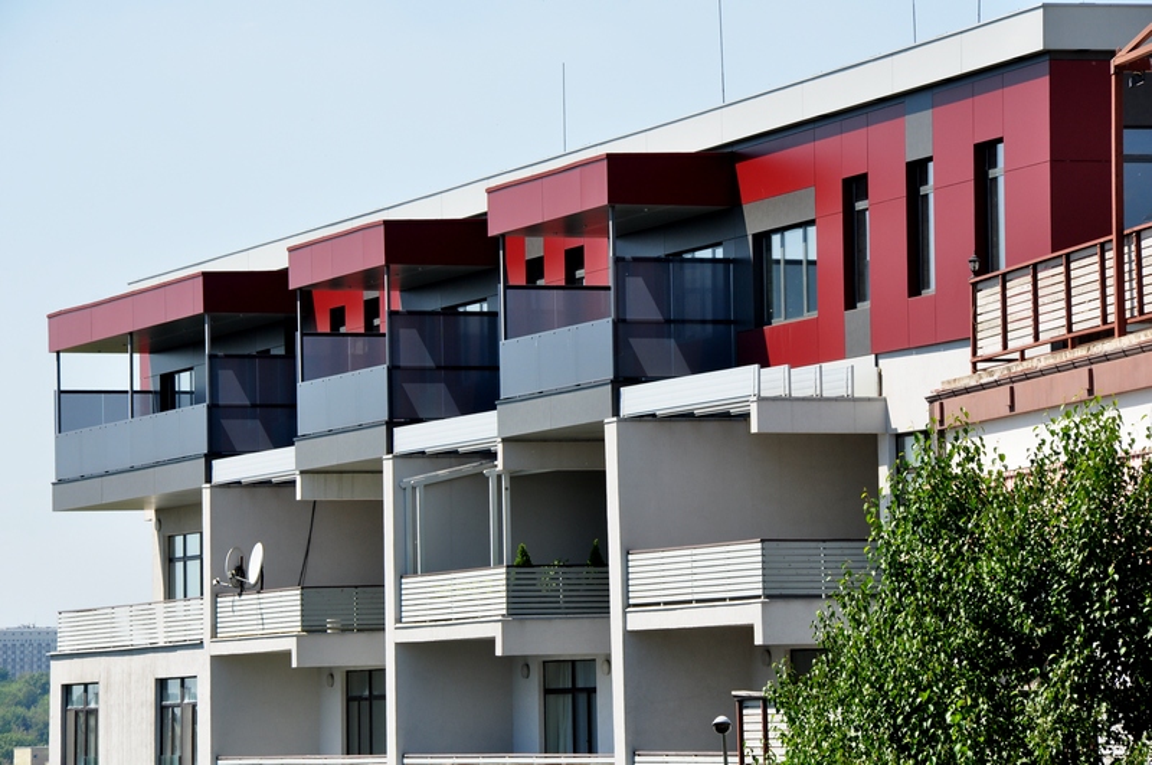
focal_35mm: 158
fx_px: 5033
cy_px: 382
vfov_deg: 8.7
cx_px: 576
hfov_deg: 13.1
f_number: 10
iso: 200
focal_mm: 105
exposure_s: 1/200
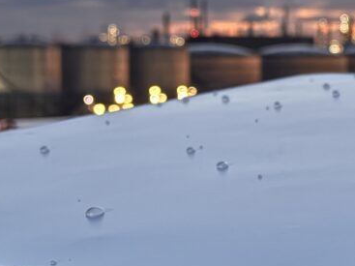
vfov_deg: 11.0
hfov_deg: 14.6
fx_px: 1374
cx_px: 300
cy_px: 195
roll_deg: -0.5
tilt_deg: -5.9
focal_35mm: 134
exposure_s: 1/40
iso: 400
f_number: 1.78
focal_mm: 6.76
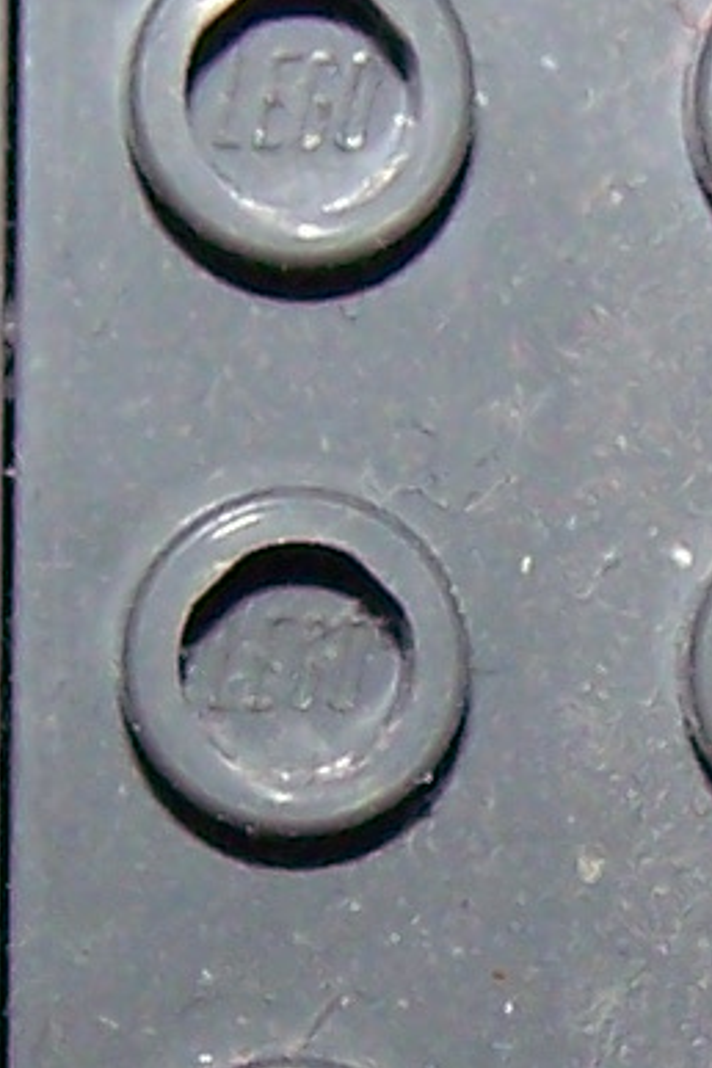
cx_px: 737
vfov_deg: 6.5
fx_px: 9315
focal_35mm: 314
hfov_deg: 4.4
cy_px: 1123
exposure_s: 1/60
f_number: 2.8
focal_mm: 6.3
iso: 80
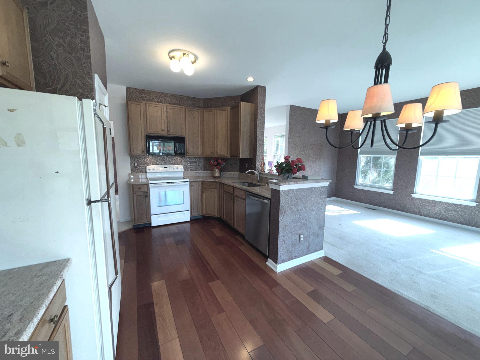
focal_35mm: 14
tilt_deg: -7.1
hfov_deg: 102.1
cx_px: 240
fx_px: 194
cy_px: 180
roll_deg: -0.5
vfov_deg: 85.7
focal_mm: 2.22
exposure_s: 1/120
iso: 100
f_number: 2.2
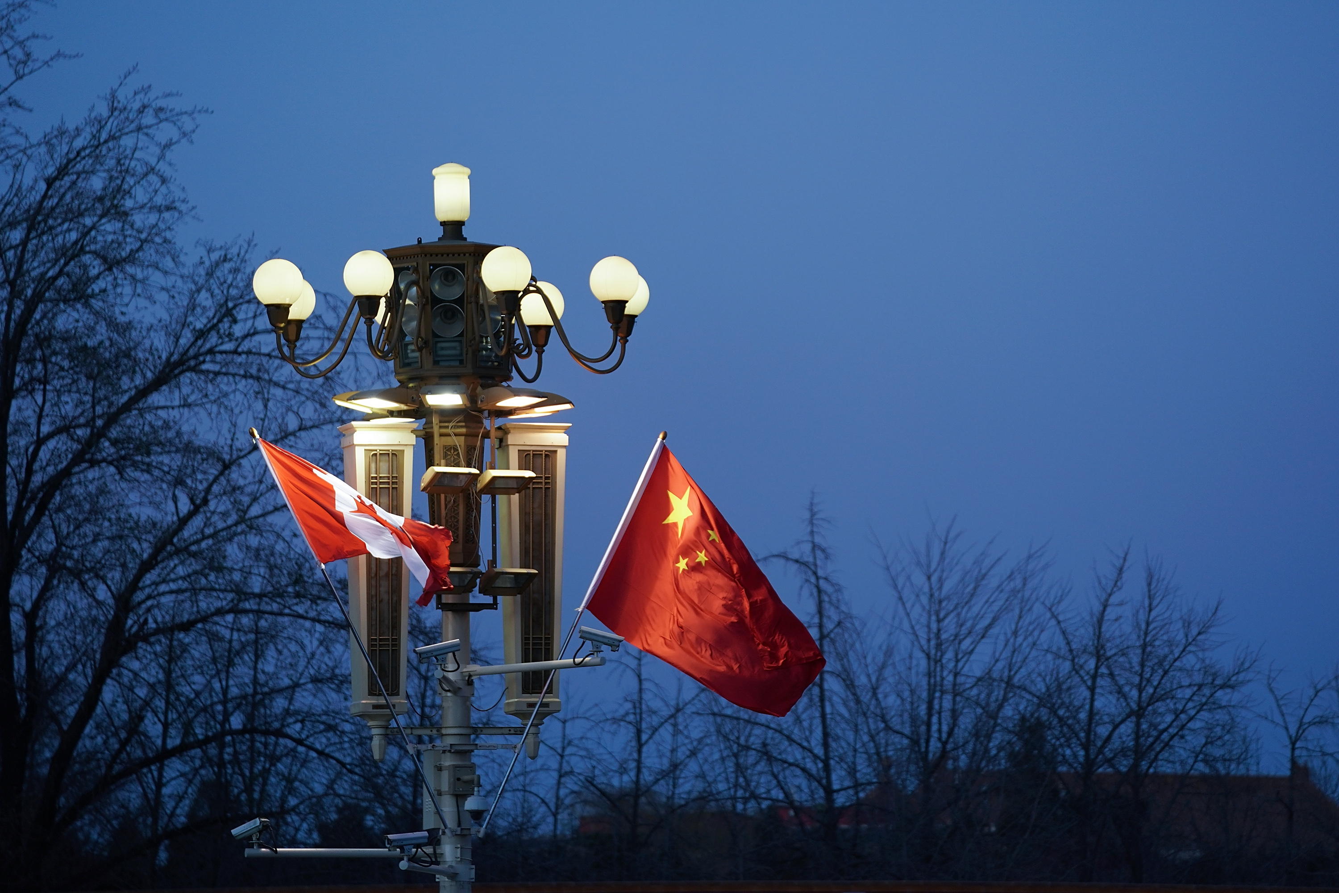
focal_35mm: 200
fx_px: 7438
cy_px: 446
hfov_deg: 10.3
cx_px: 670
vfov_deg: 6.9
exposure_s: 1/400
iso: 640
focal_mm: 200
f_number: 3.2
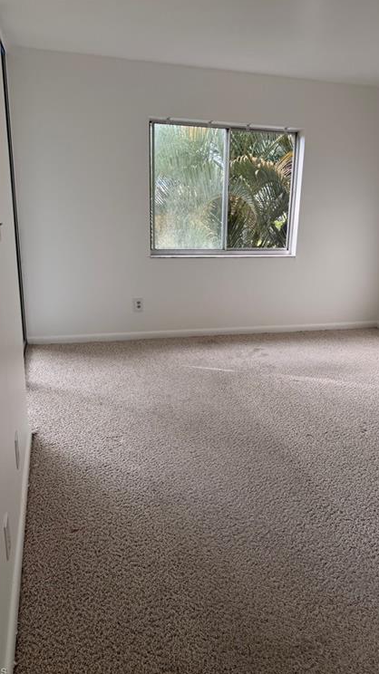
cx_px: 218
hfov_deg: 42.7
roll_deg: -2.2
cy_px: 331
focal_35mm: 27
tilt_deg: -15.7
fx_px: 483
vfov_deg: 69.9
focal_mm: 6.76
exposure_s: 1/206
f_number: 1.78
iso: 64
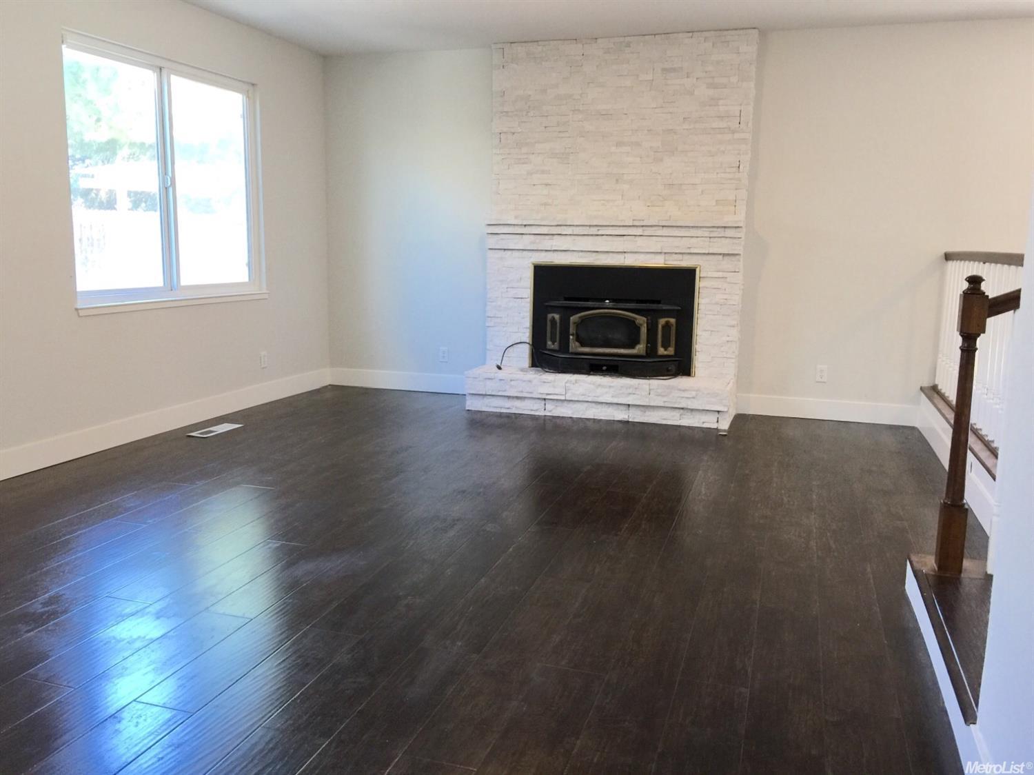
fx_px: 866
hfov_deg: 61.7
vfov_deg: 48.2
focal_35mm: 29
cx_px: 517
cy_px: 388
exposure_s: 1/30
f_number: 2.2
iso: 50
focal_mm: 4.15
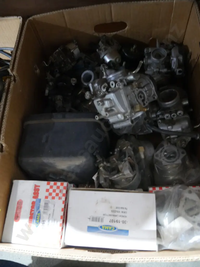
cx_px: 100
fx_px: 231
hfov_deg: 46.8
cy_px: 134
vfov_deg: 60.0
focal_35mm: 30
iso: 3200
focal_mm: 15
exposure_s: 1/30
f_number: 3.6
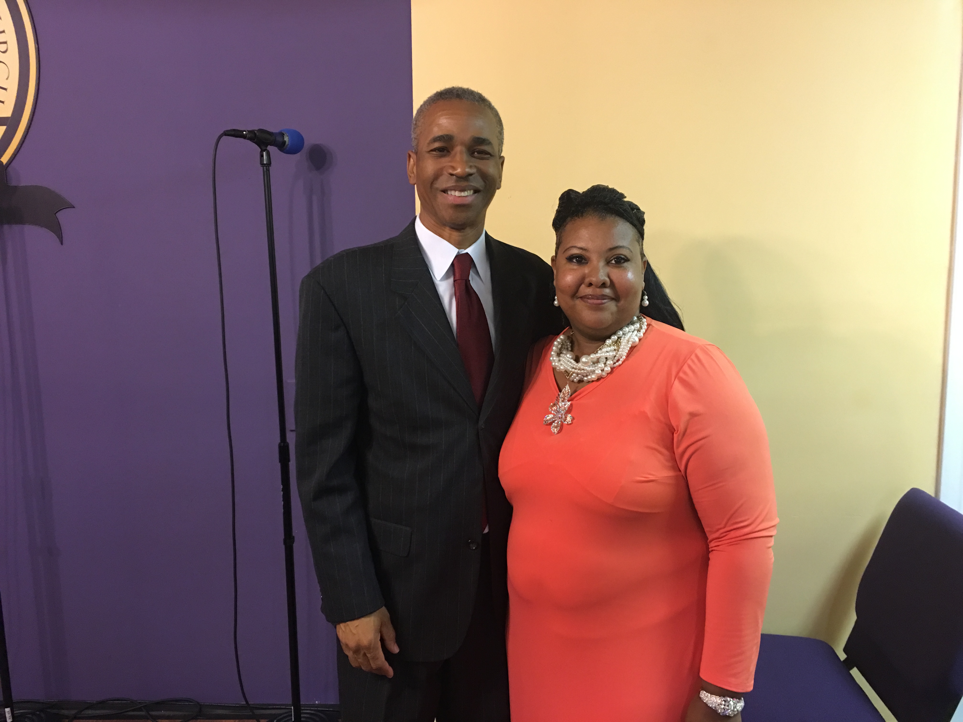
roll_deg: +1.6
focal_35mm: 29
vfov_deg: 48.2
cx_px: 482
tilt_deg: -7.4
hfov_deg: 61.7
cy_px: 361
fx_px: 807
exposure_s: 1/8
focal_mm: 4.15
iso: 100
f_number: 2.2
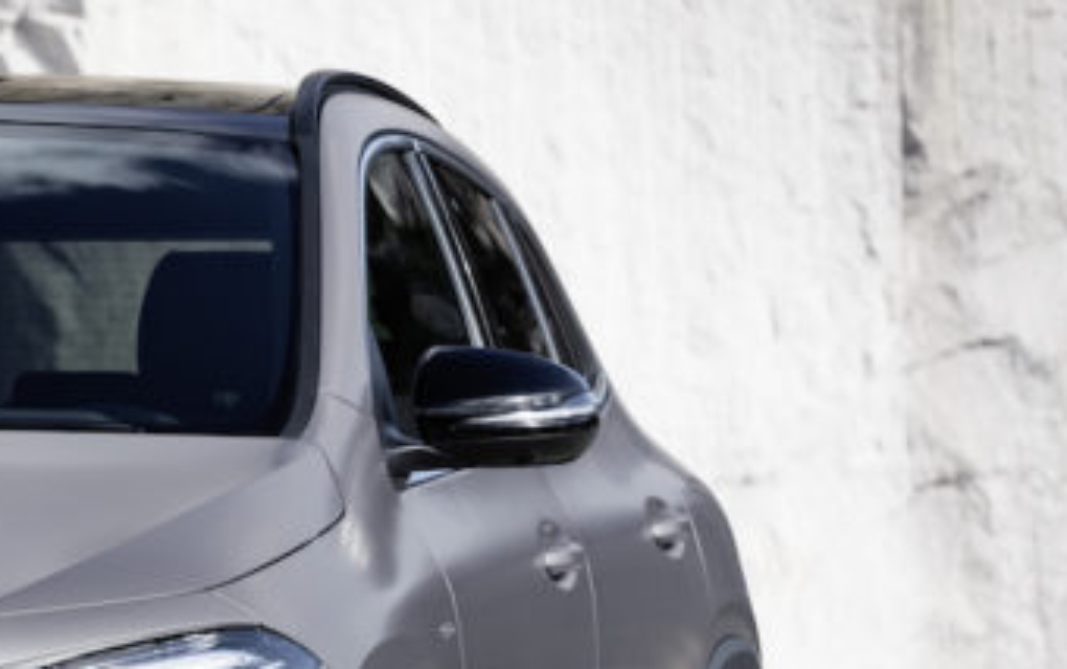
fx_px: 10359
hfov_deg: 5.9
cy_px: 689
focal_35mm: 356
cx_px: -373
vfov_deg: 3.7
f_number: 8
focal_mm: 116
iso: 100
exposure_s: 1/200
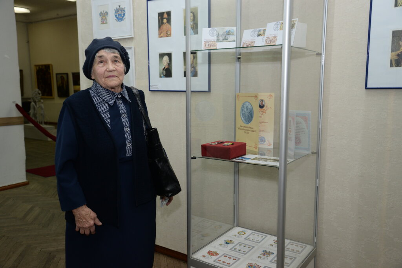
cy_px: 134
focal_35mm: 32
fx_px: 358
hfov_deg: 58.7
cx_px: 201
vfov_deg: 41.2
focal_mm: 32
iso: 1000
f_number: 5
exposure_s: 1/200
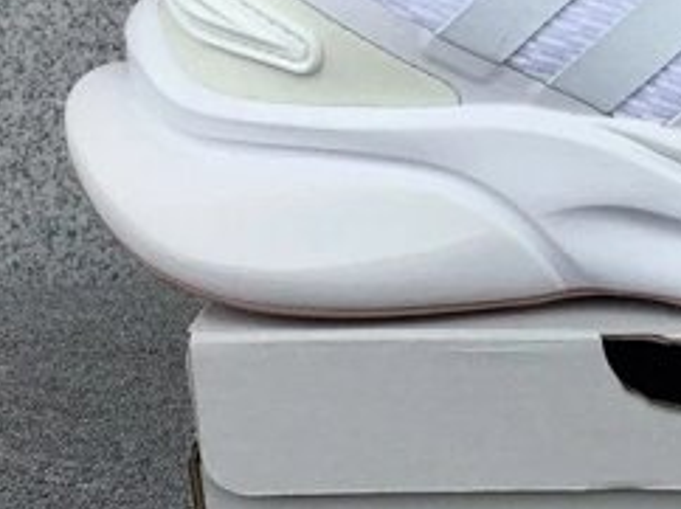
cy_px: 208
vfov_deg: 17.9
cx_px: 698
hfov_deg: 22.8
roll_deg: +0.5
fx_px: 1612
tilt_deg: -20.8
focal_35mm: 82
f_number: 2.4
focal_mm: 3.3
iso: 25
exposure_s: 1/595
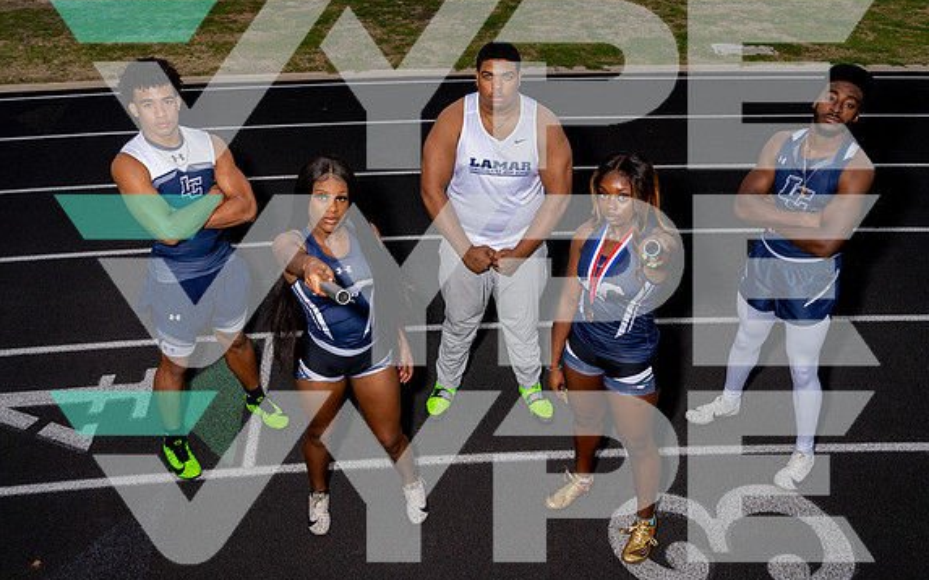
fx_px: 835
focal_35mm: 33
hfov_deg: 58.1
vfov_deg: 38.3
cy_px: 281
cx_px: 467
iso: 400
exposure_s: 1/200
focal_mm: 32
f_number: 9
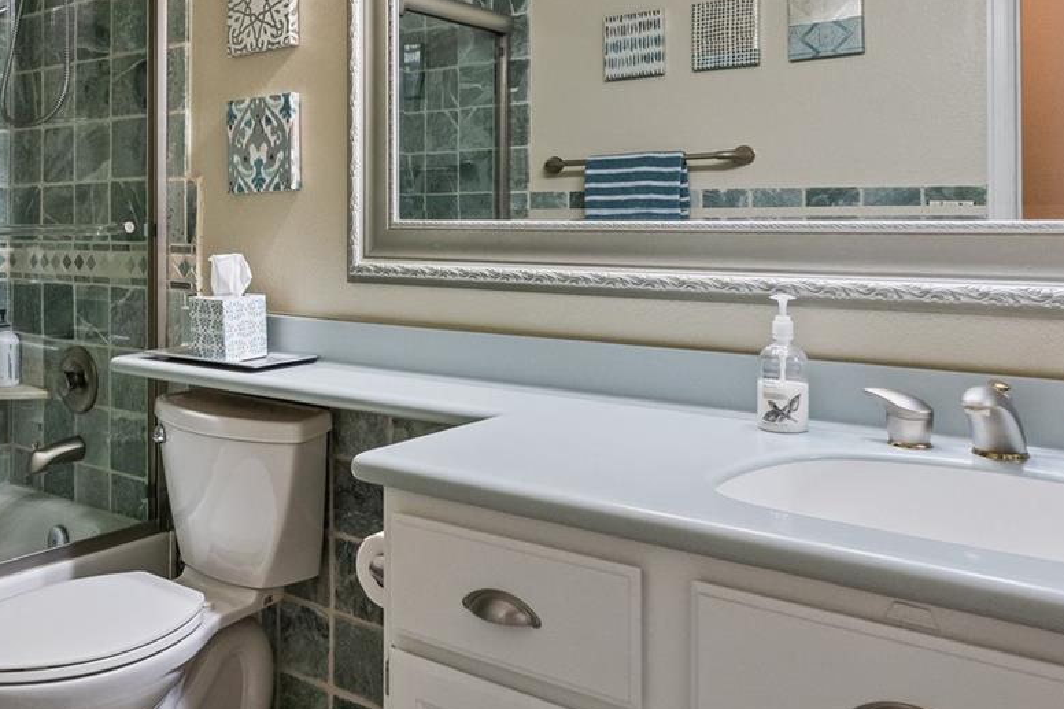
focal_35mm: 33
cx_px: 404
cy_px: 219
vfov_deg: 38.9
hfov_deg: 56.0
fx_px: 987
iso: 250
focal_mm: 10.8
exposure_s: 1/8
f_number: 8
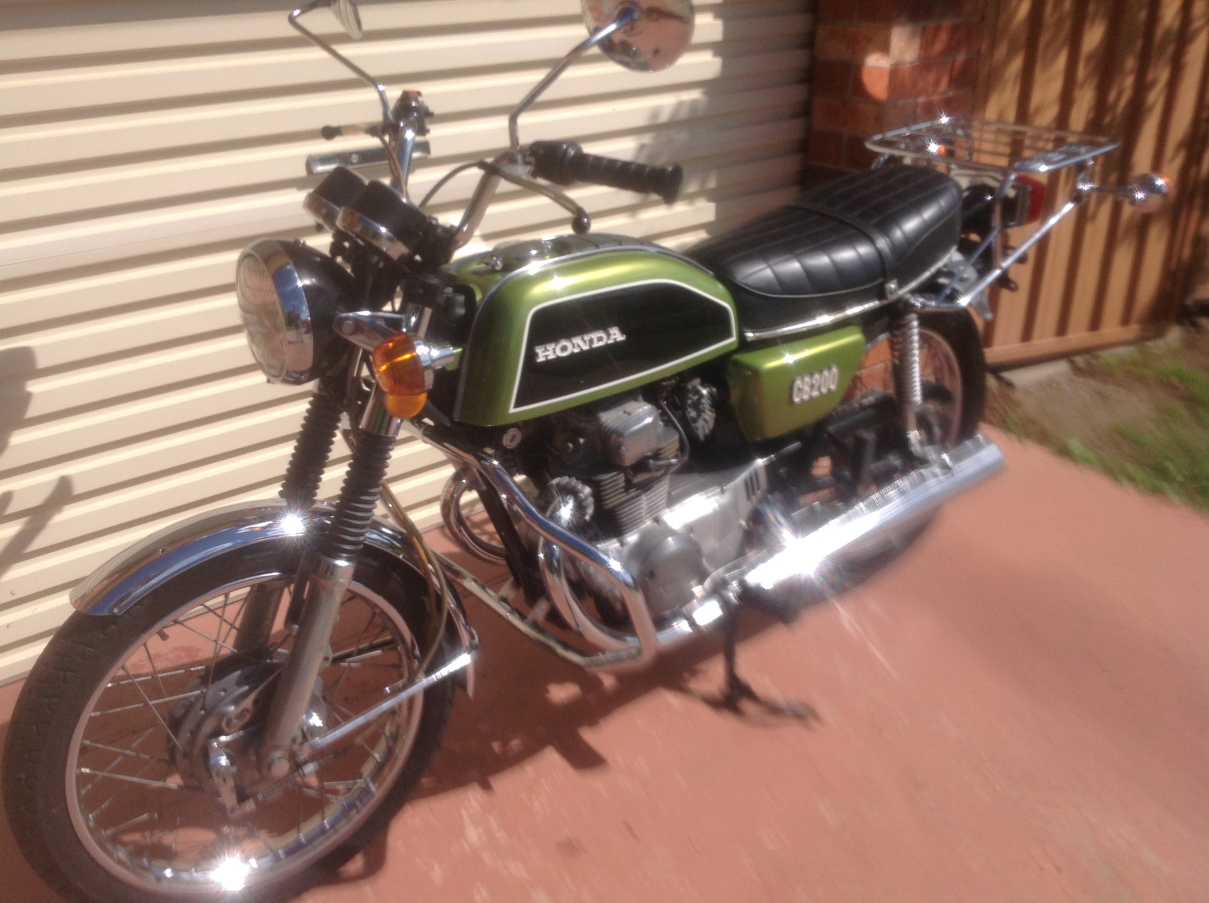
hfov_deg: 52.7
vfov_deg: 40.6
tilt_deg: -24.4
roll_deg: -0.2
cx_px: 604
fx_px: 1221
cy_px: 452
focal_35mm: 35
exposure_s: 1/3030
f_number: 2.4
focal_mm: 4.28
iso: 50
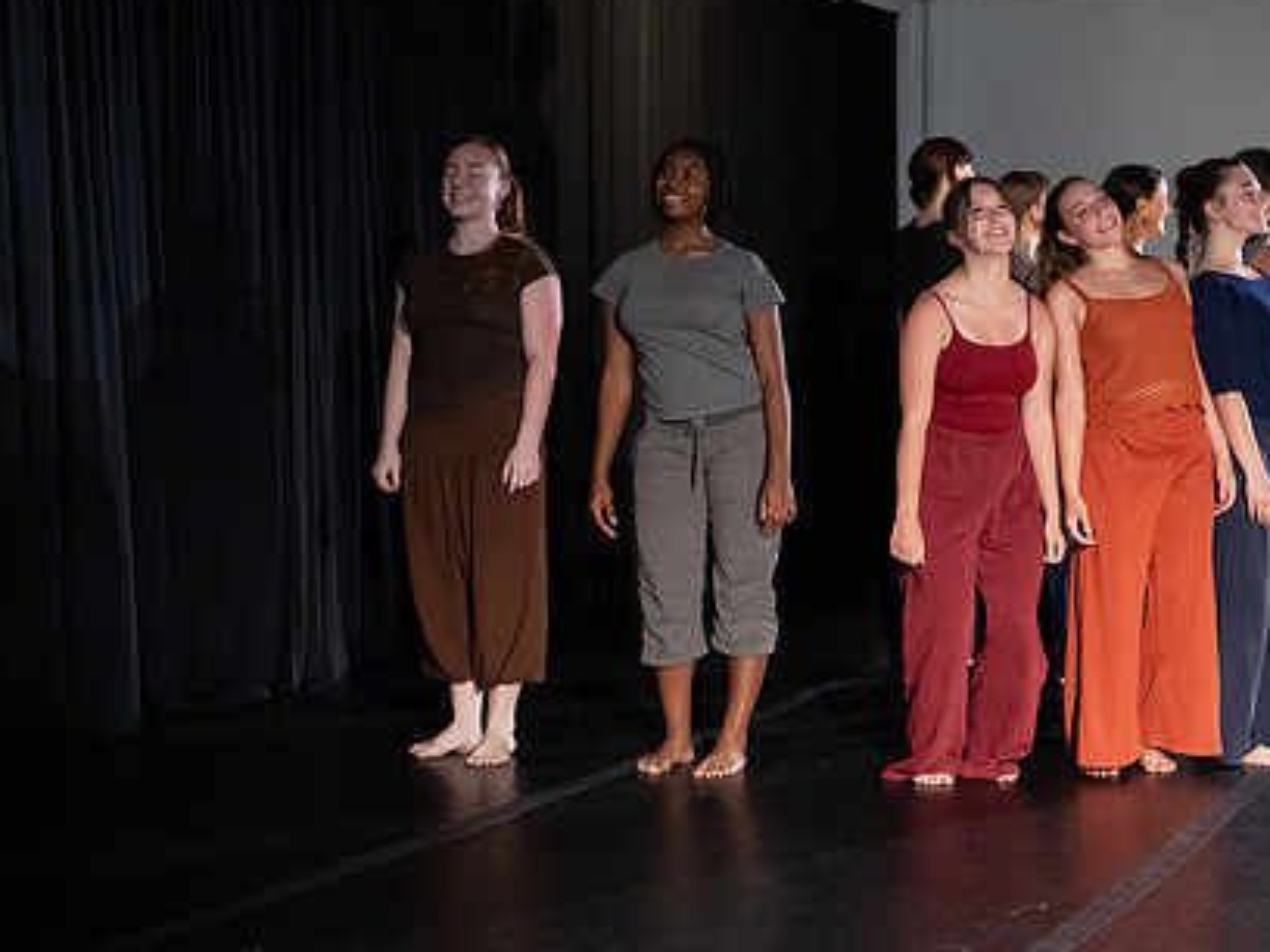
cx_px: 920
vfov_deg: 21.3
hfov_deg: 27.8
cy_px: 422
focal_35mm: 69
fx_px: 2531
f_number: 3.5
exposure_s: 1/400
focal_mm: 45
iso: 6400
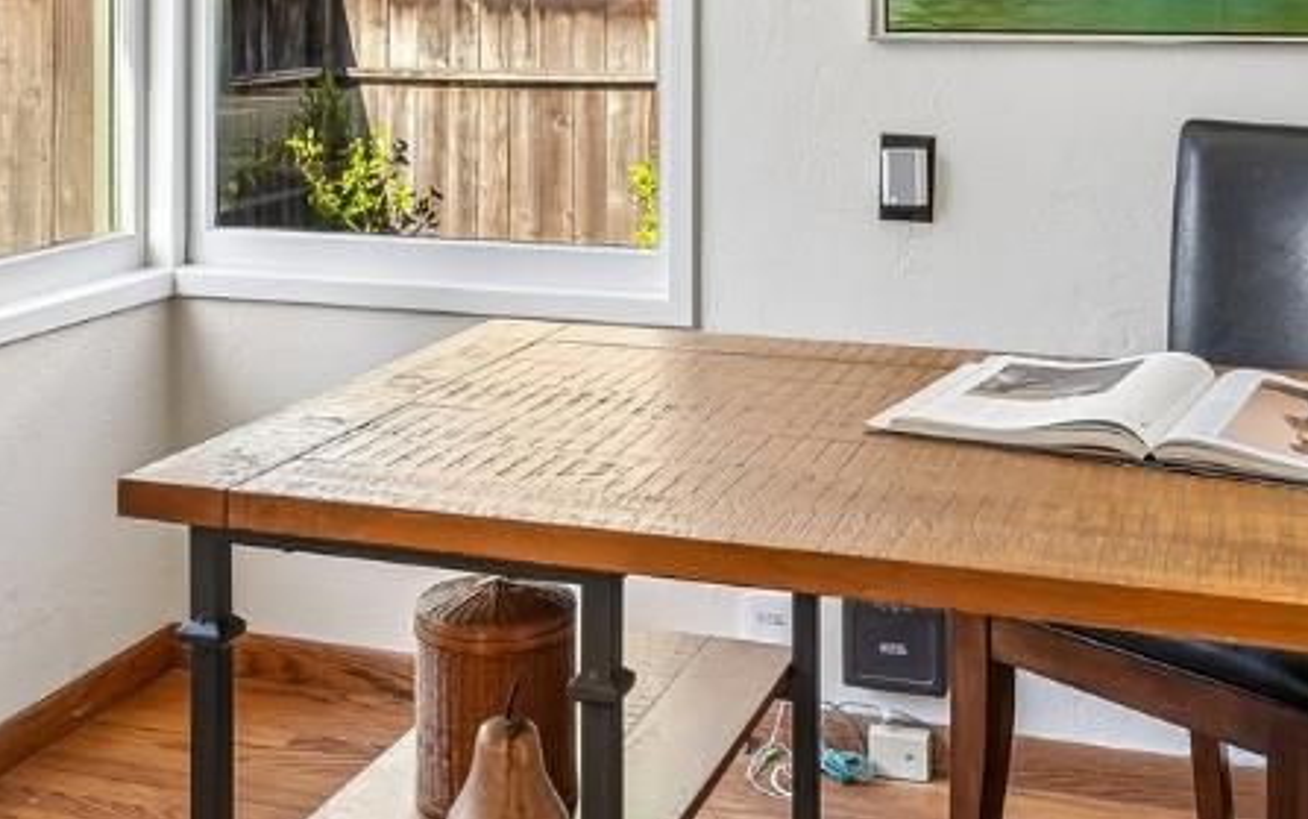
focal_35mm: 48
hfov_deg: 41.8
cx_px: 669
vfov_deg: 25.3
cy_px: -40
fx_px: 1711
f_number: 8
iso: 400
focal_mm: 14
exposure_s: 1/40
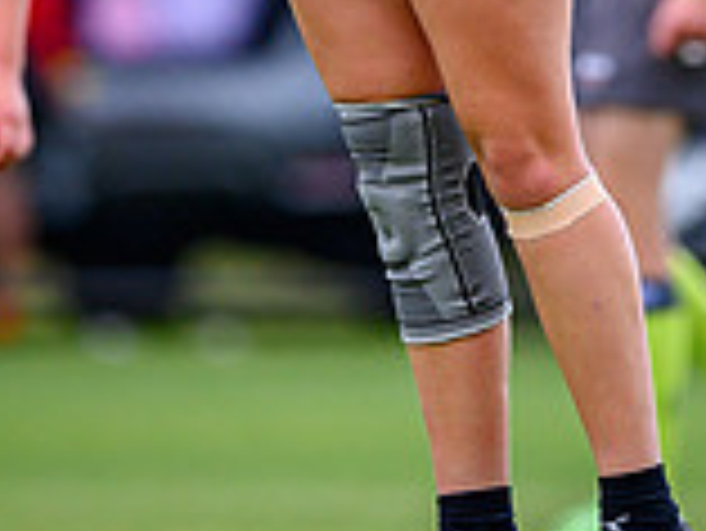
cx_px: 493
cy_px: -370
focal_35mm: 2186
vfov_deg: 0.7
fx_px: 44618
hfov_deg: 0.9
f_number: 4
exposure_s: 1/1600
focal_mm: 500
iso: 900
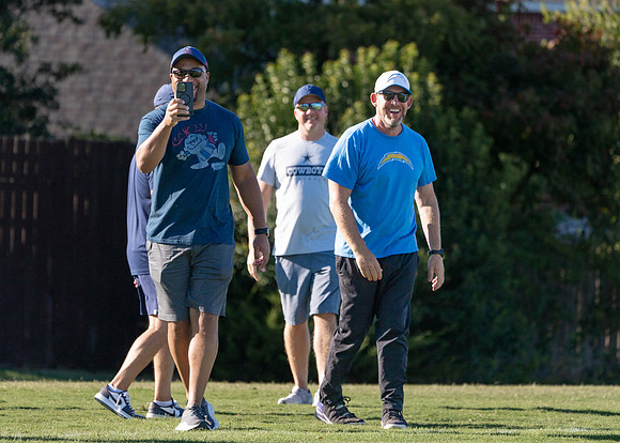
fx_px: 5660
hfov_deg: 6.3
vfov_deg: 4.5
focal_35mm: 322
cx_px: 312
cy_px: 214
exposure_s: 1/3200
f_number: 5.6
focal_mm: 285
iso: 250
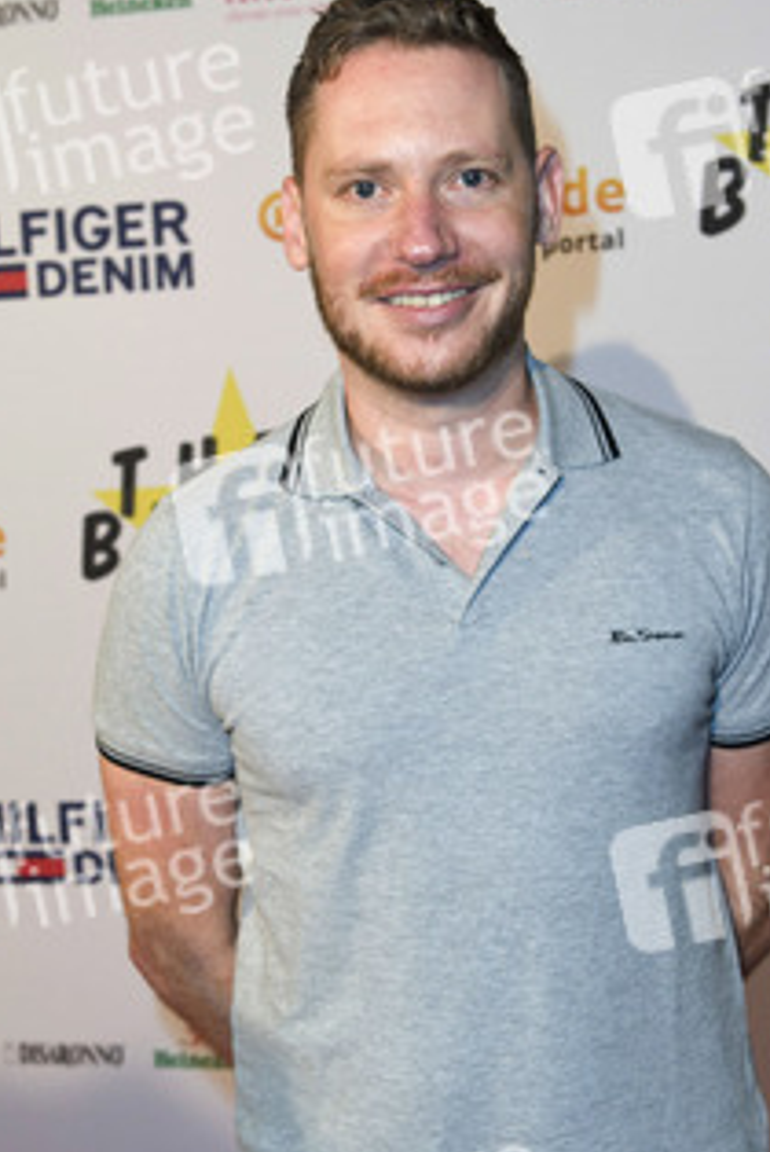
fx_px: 1793
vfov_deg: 35.5
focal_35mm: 56
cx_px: 468
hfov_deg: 24.2
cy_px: 682
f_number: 4.5
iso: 1600
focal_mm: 44
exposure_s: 1/200
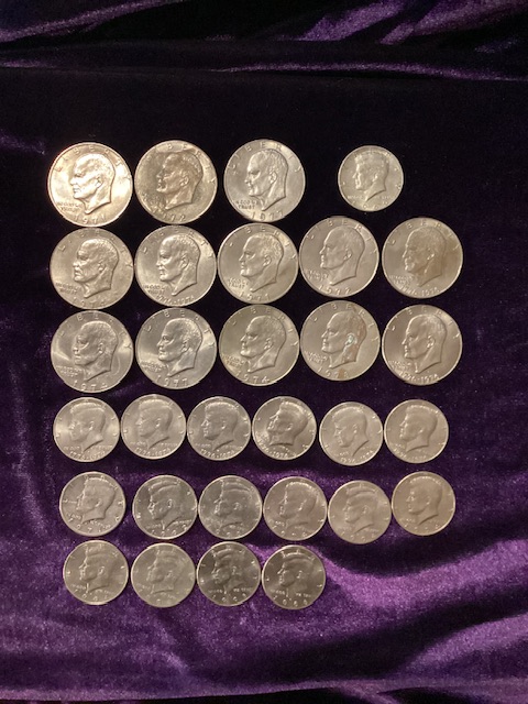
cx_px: 264
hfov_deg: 45.4
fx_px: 630
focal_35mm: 31
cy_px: 352
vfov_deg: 58.4
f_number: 2.4
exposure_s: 1/30
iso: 640
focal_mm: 3.3
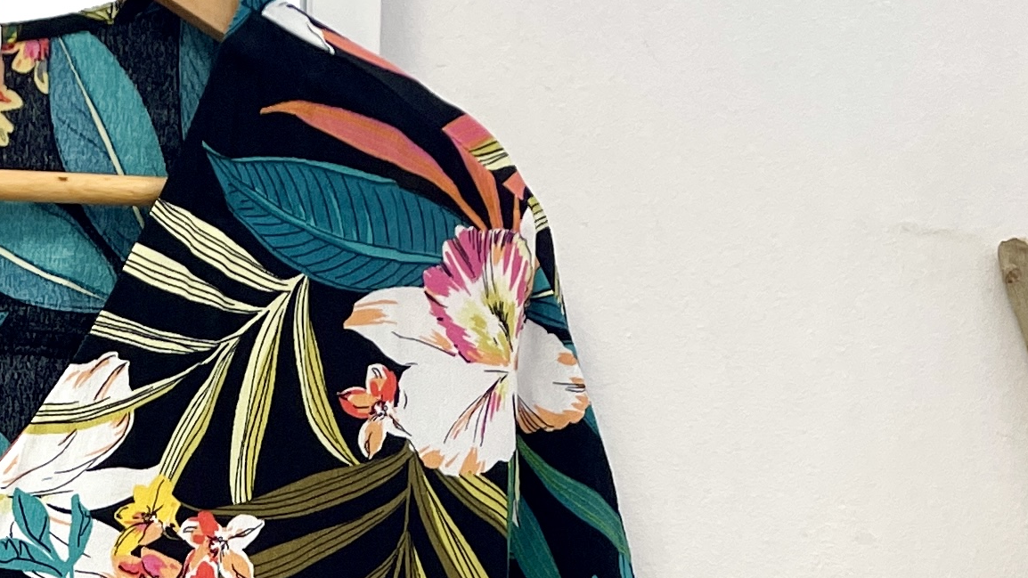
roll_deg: +0.7
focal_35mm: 99
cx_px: 184
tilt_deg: -10.9
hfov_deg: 21.3
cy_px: 1125
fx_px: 2698
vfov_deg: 11.2
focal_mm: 4.2
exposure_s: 1/100
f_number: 1.6
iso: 100
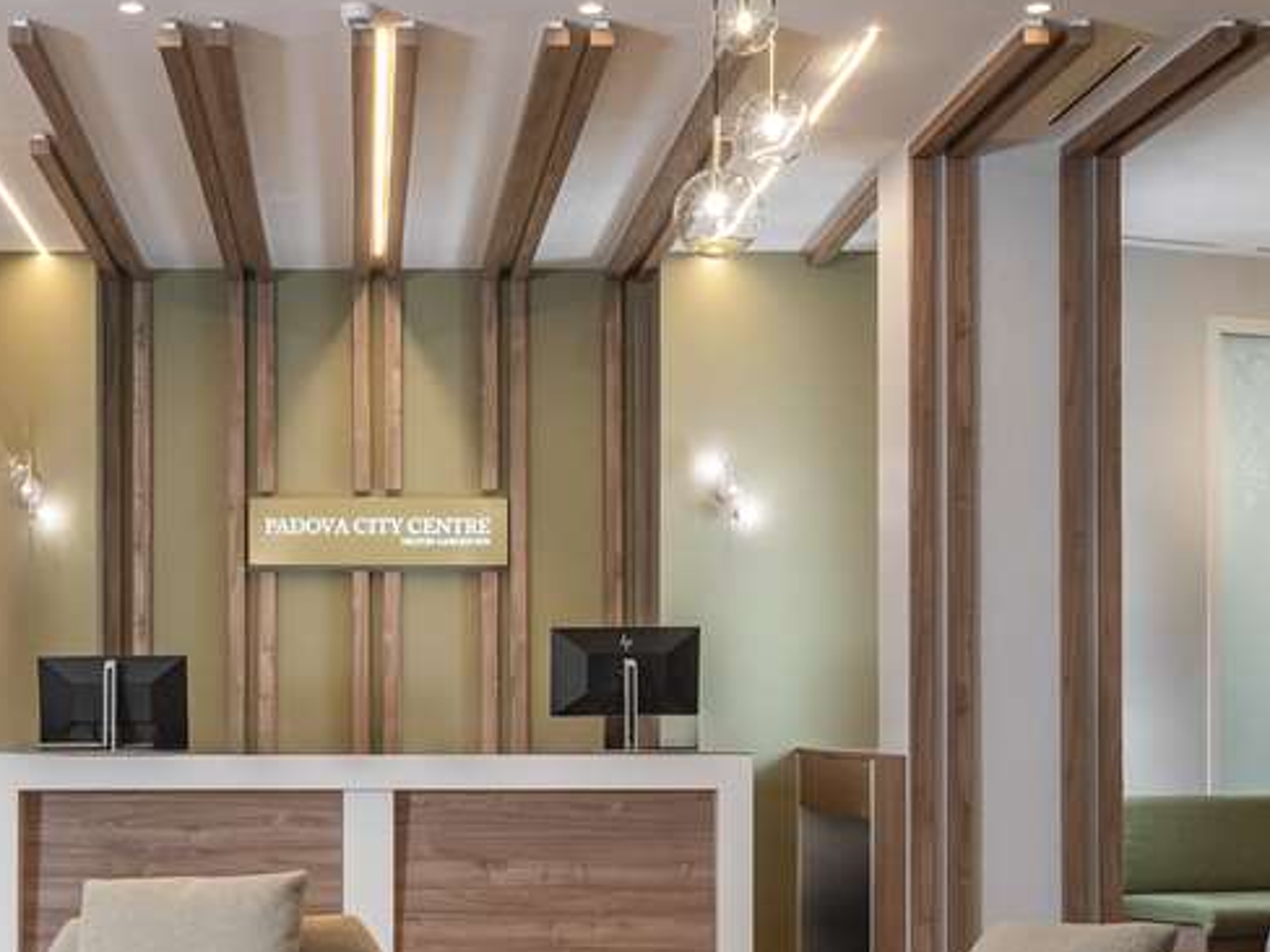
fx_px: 2385
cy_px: 687
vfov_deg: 22.4
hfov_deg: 29.5
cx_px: 355
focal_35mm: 65
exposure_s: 1/13
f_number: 8
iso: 400
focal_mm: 22
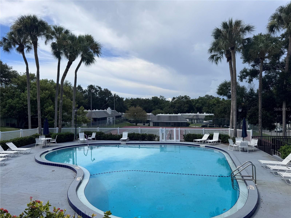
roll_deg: +0.6
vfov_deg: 56.8
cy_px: 109
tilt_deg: -0.7
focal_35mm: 24
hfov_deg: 71.6
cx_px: 146
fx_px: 202
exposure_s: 1/5348
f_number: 1.78
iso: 80
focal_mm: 6.76
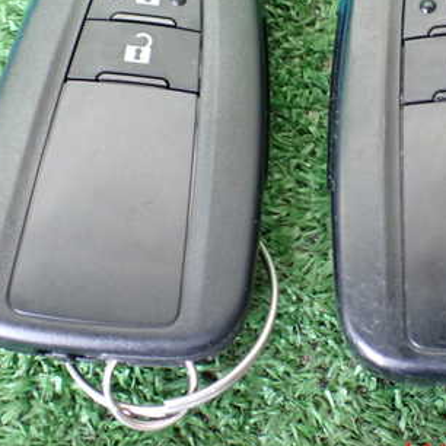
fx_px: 758
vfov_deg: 32.5
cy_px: 147
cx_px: 297
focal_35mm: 52
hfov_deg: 32.5
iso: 800
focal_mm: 5.4
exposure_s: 1/30
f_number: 2.3
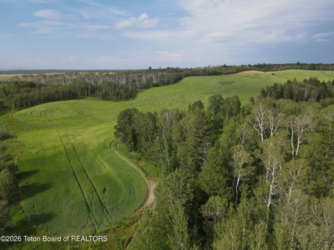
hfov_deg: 71.6
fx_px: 232
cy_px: 125
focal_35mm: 24
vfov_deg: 56.8
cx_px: 167
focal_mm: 4.5
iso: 100
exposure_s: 1/800
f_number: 2.8
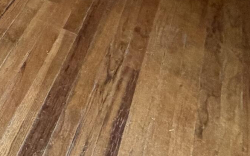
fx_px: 456
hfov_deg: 20.1
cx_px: -221
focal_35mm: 67
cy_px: -232
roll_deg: +0.7
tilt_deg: -8.2
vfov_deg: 13.4
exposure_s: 1/60
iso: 200
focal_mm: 2.22
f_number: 2.2
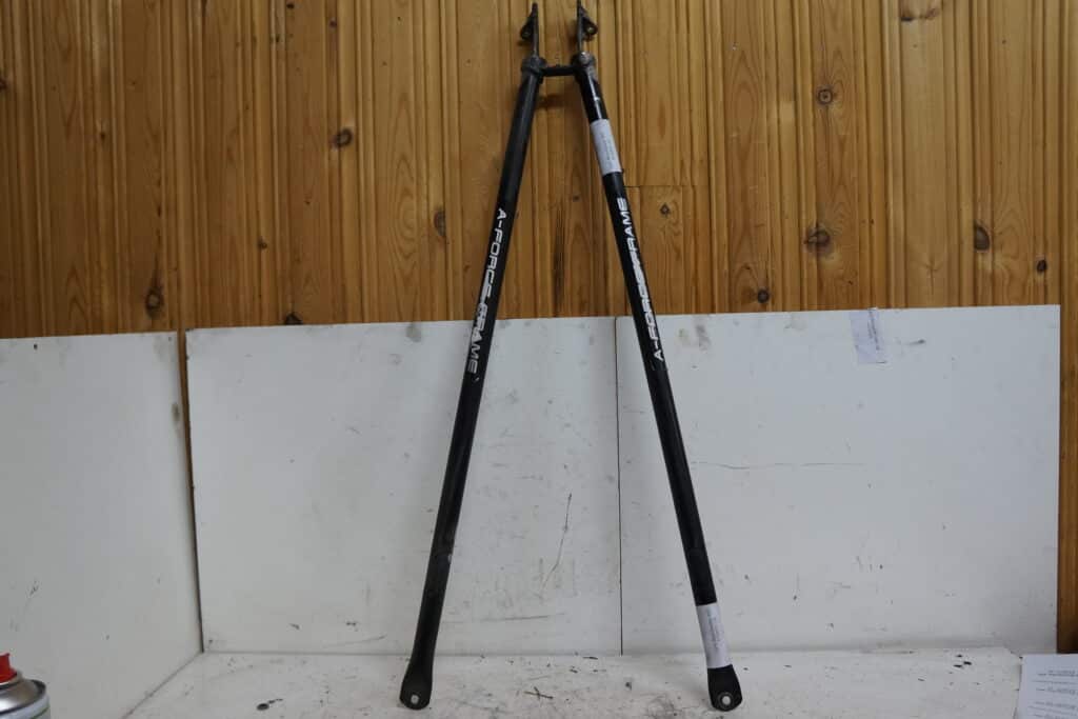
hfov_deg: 64.5
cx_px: 539
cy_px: 360
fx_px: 853
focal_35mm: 28
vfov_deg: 45.7
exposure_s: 1/60
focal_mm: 19
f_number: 4
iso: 800
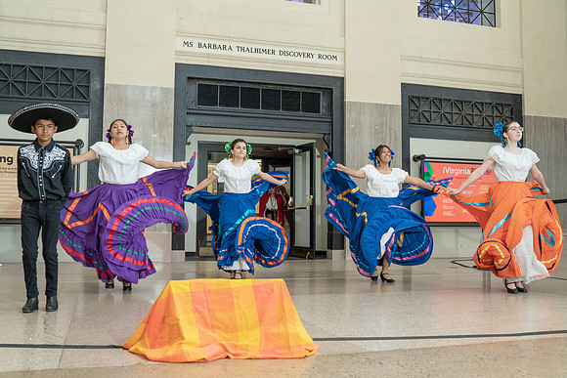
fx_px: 593
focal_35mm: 38
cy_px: 181
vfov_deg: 35.4
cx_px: 275
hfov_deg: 51.1
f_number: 4
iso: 2000
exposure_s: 1/200
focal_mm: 35
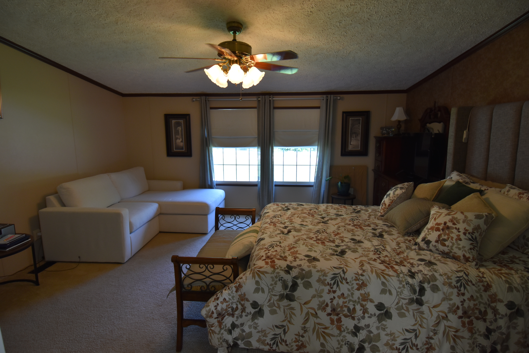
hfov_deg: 90.0
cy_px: 176
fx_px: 265
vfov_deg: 67.4
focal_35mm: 18
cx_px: 264
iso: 400
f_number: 5
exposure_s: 1/100
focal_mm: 12
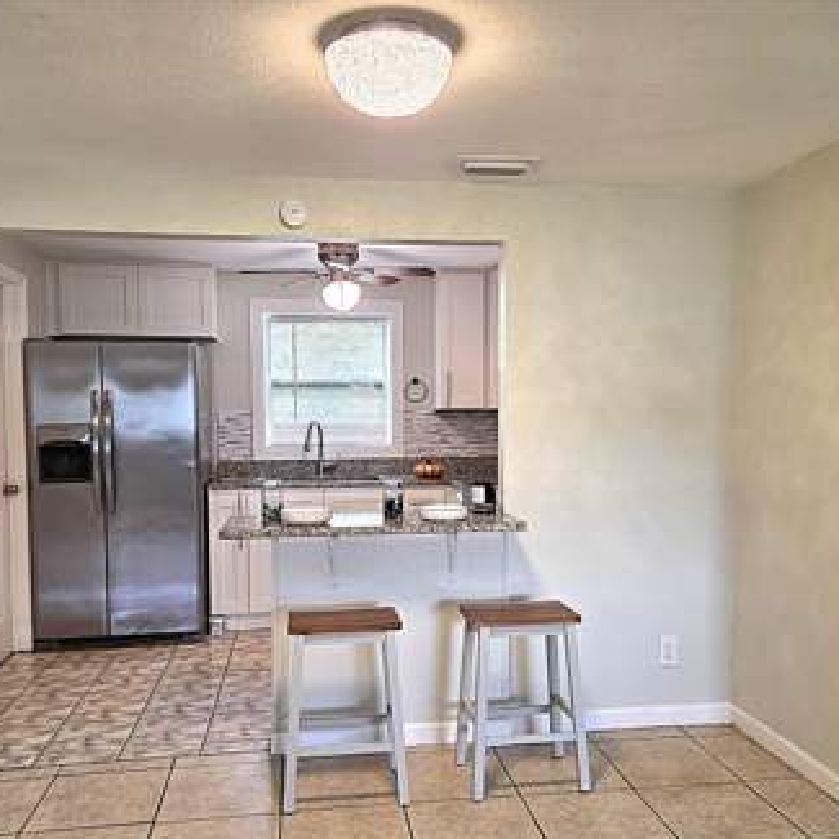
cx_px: 416
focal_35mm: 30
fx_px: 823
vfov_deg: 54.0
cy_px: 460
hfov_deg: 54.0
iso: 125
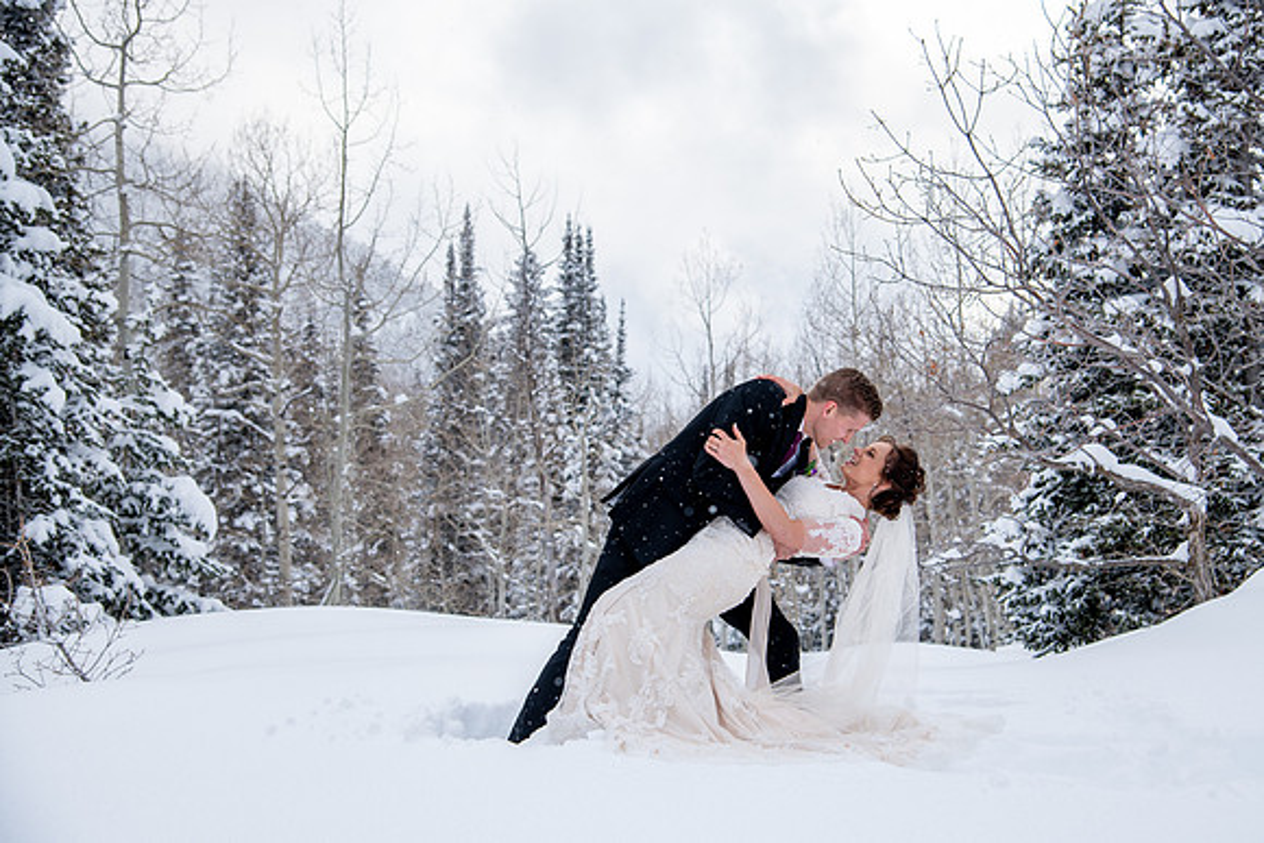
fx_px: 1895
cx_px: 656
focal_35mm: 54
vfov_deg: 25.1
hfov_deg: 36.9
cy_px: 429
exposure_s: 1/500
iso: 200
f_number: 5
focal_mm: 52
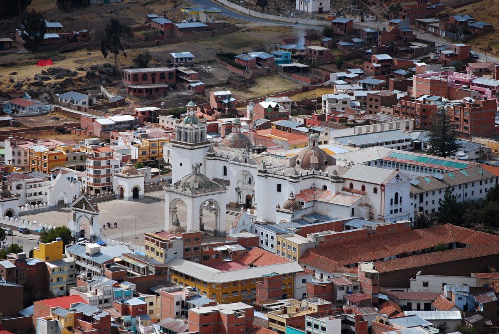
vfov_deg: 7.5
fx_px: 2539
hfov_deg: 11.2
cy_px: 167
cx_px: 250
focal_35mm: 183
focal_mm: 122
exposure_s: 1/640
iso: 100
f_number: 6.3
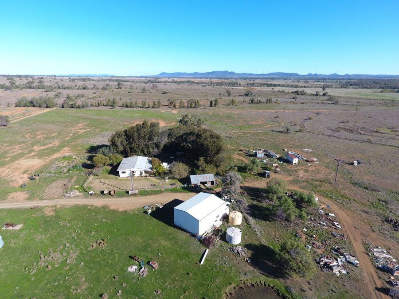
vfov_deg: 66.0
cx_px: 200
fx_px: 231
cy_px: 150
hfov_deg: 81.7
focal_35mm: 20
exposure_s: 1/485
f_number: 2.8
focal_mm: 3.61
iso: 100
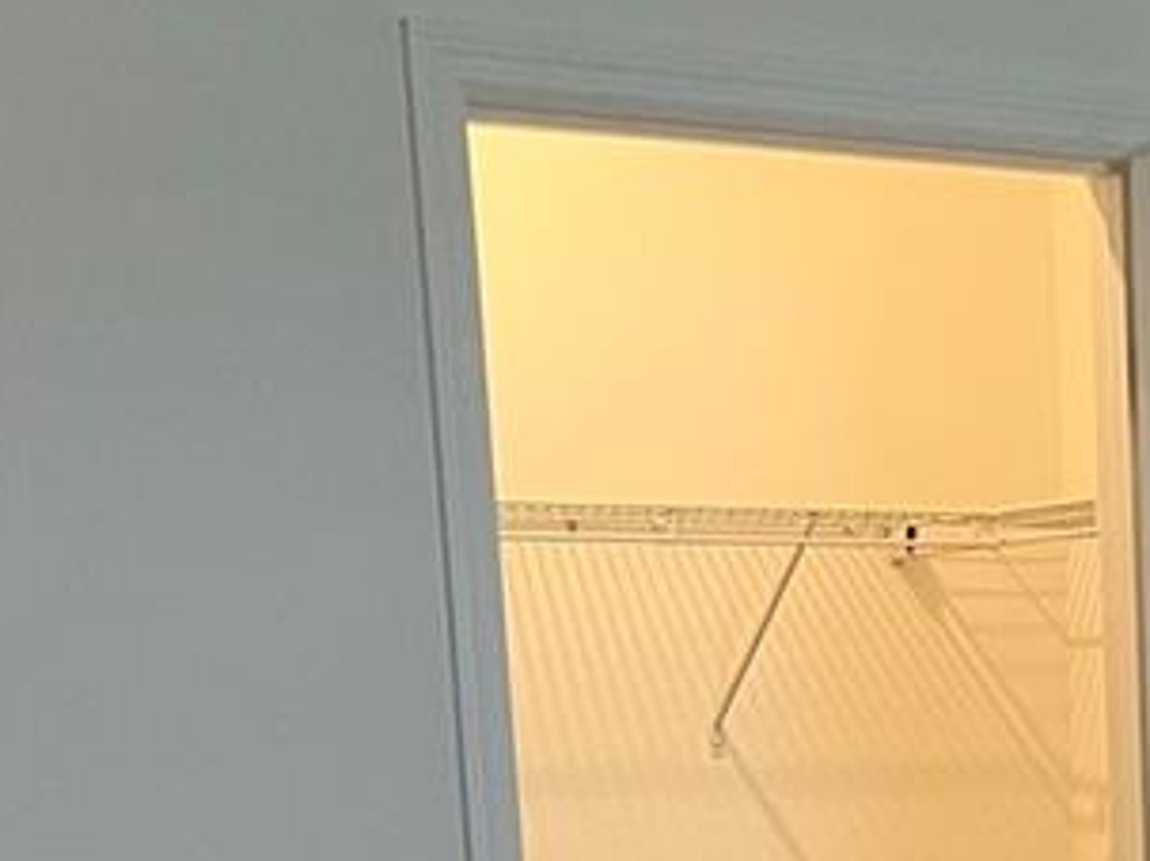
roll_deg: +3.2
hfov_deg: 18.6
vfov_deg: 13.0
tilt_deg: -17.1
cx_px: 1135
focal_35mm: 103
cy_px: 1563
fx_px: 3420
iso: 100
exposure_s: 1/60
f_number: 1.6
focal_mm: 5.1
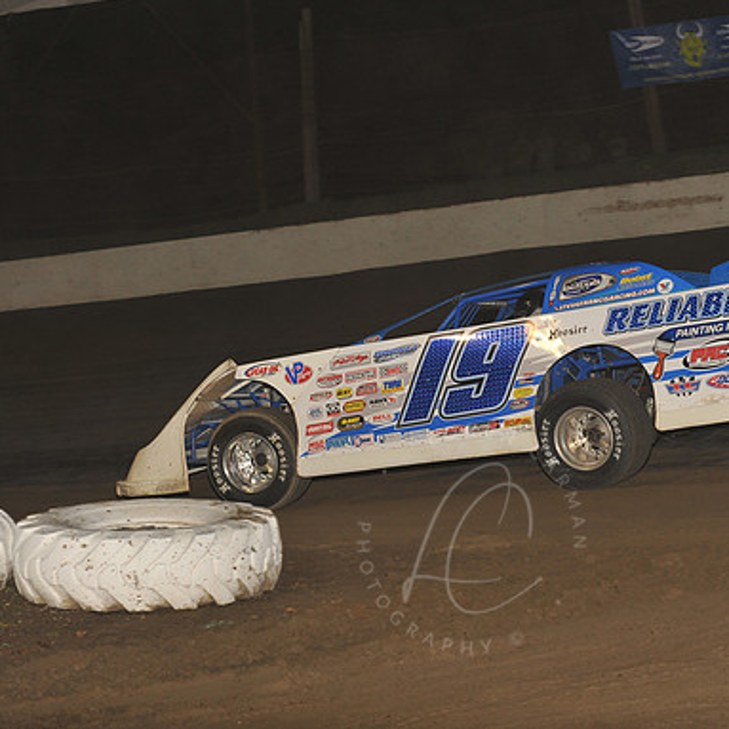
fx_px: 2454
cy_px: 364
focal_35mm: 103
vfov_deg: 16.9
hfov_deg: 16.9
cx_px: 470
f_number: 6.3
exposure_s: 1/320
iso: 640
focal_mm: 80
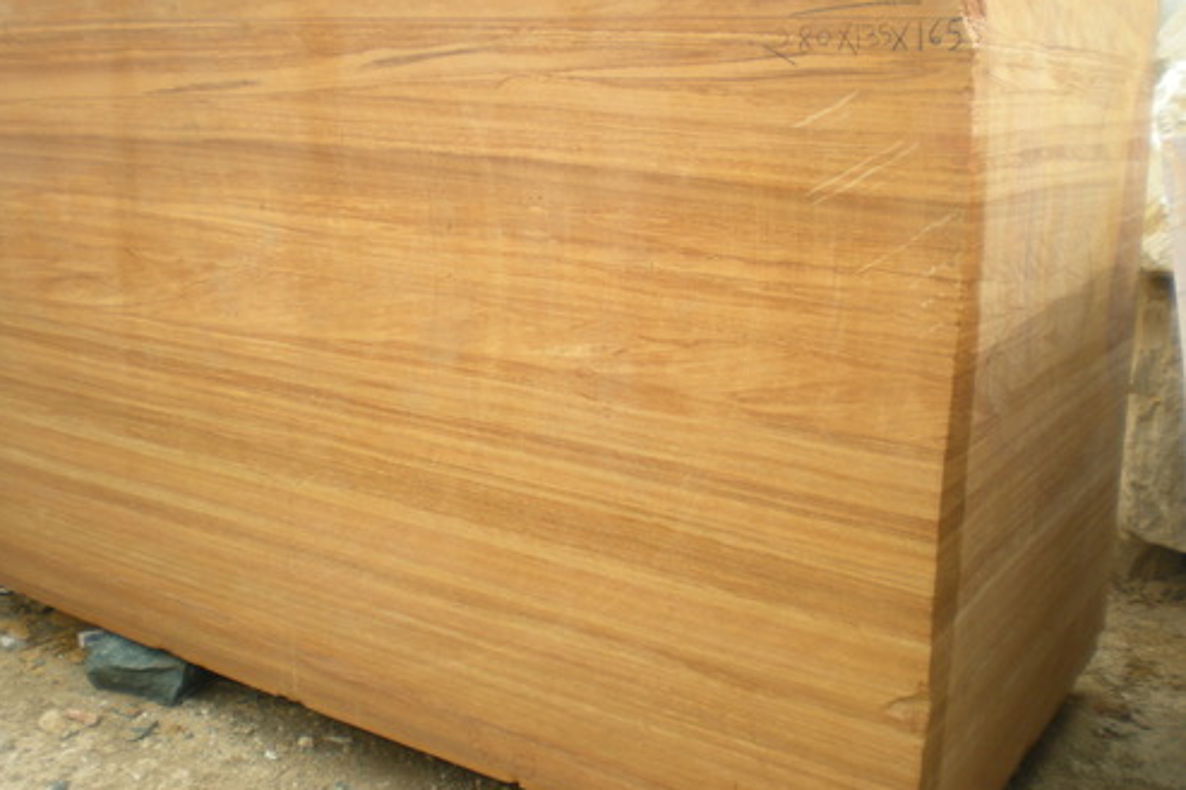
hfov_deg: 48.5
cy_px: 347
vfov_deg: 33.3
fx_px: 1317
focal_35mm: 40
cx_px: 588
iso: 64
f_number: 3.1
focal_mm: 6.3
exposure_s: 1/127
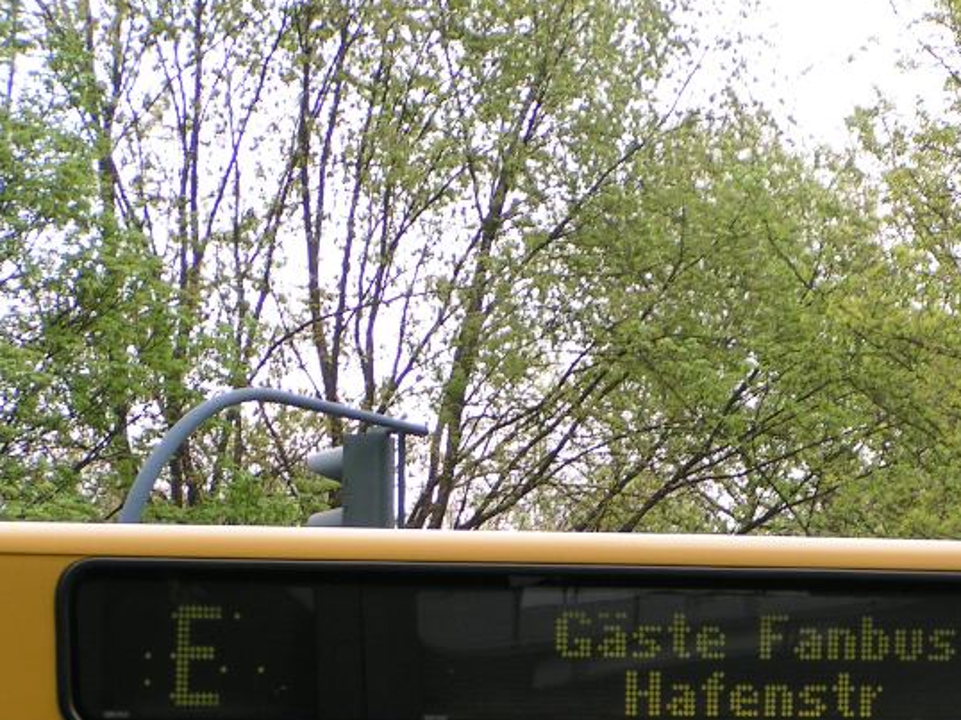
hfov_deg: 11.2
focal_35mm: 177
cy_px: 525
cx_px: 654
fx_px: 4912
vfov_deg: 8.4
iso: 50
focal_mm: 18.2
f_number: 4
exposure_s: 1/160
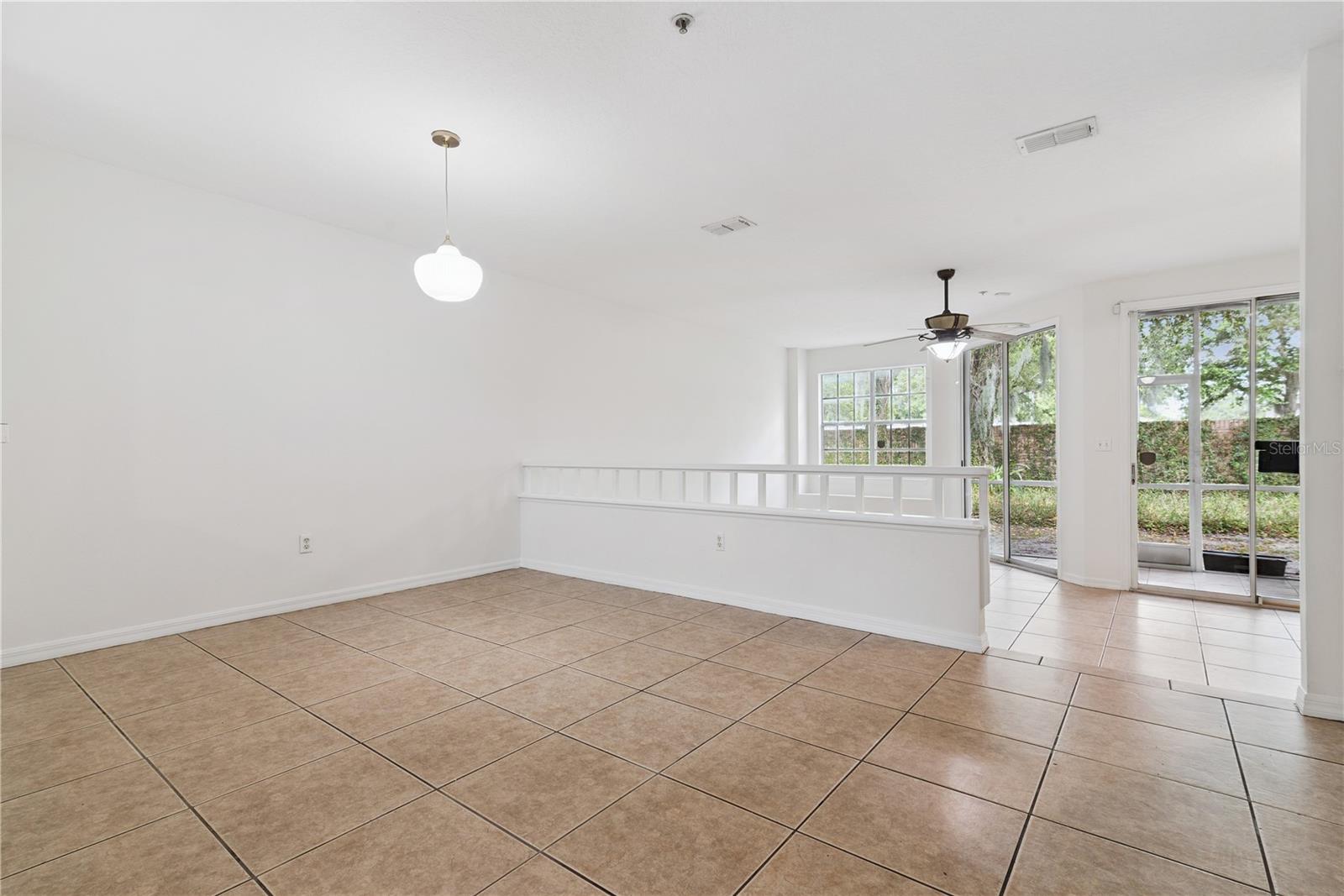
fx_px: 597
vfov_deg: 73.8
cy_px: 448
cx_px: 672
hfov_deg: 96.7
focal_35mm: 16
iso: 250
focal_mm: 16
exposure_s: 1/13
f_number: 9
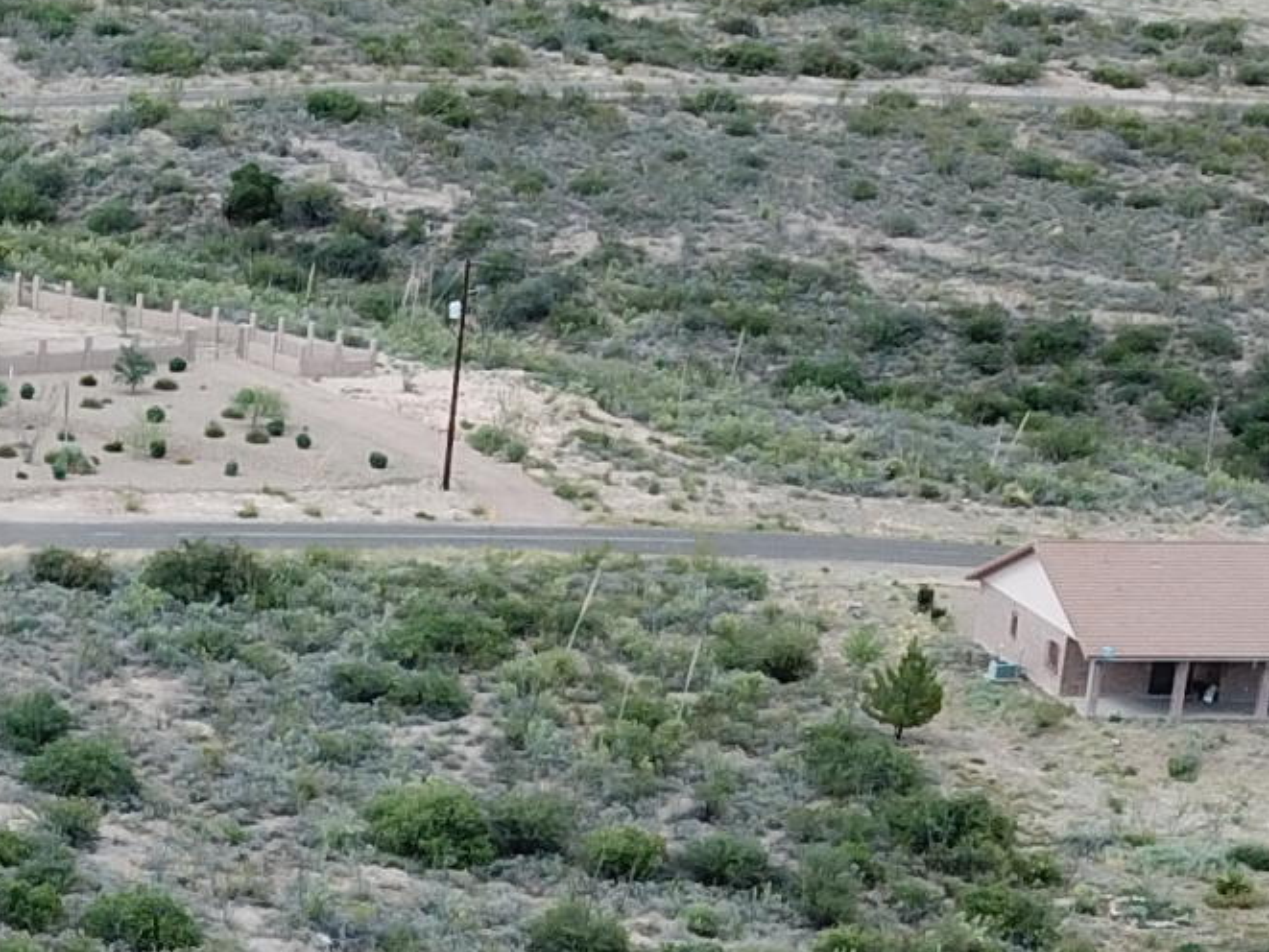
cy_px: 1240
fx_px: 4327
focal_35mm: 118
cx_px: -296
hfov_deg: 16.0
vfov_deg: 12.2
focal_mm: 4.73
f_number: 2.2
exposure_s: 1/516
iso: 100
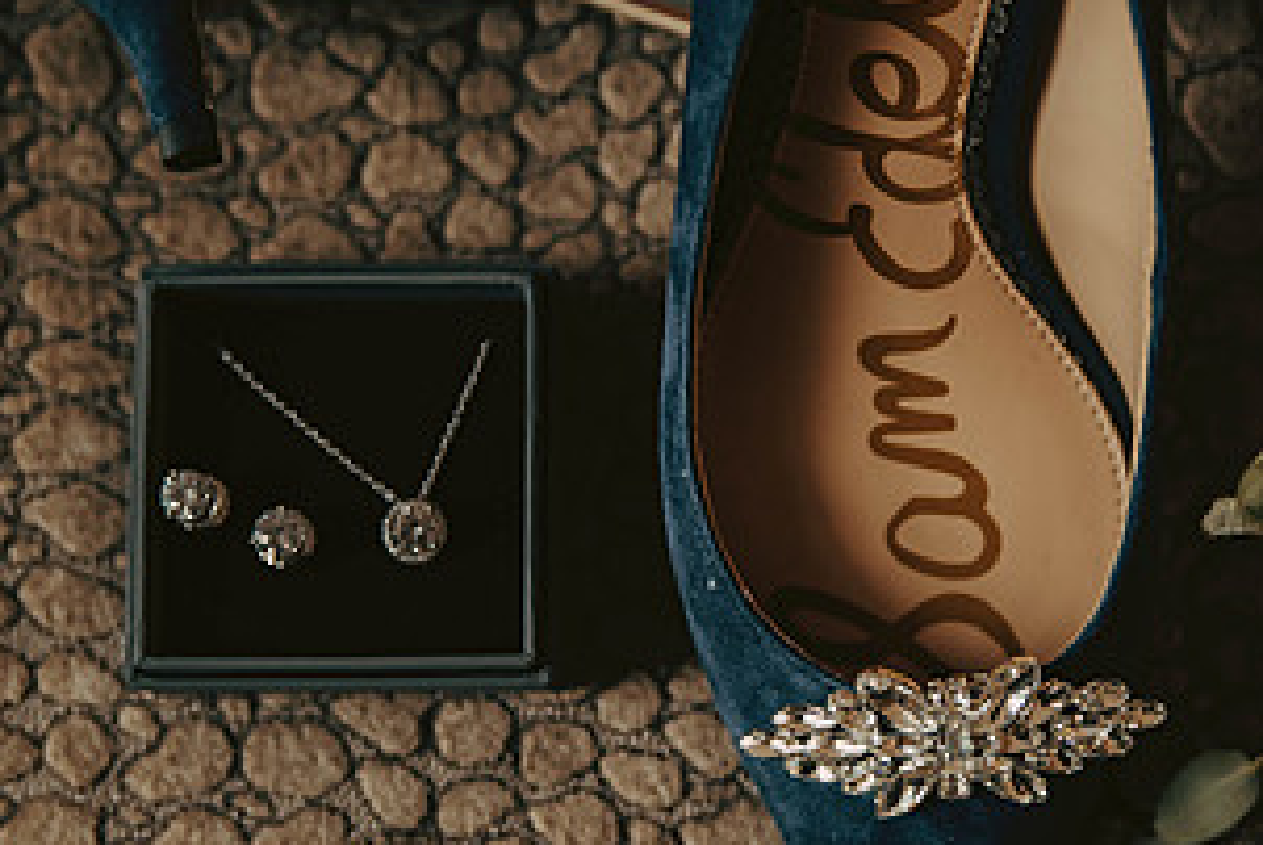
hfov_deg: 21.1
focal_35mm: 96
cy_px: 420
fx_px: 3371
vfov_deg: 14.3
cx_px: 928
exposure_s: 1/100
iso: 800
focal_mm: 50
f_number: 2.8
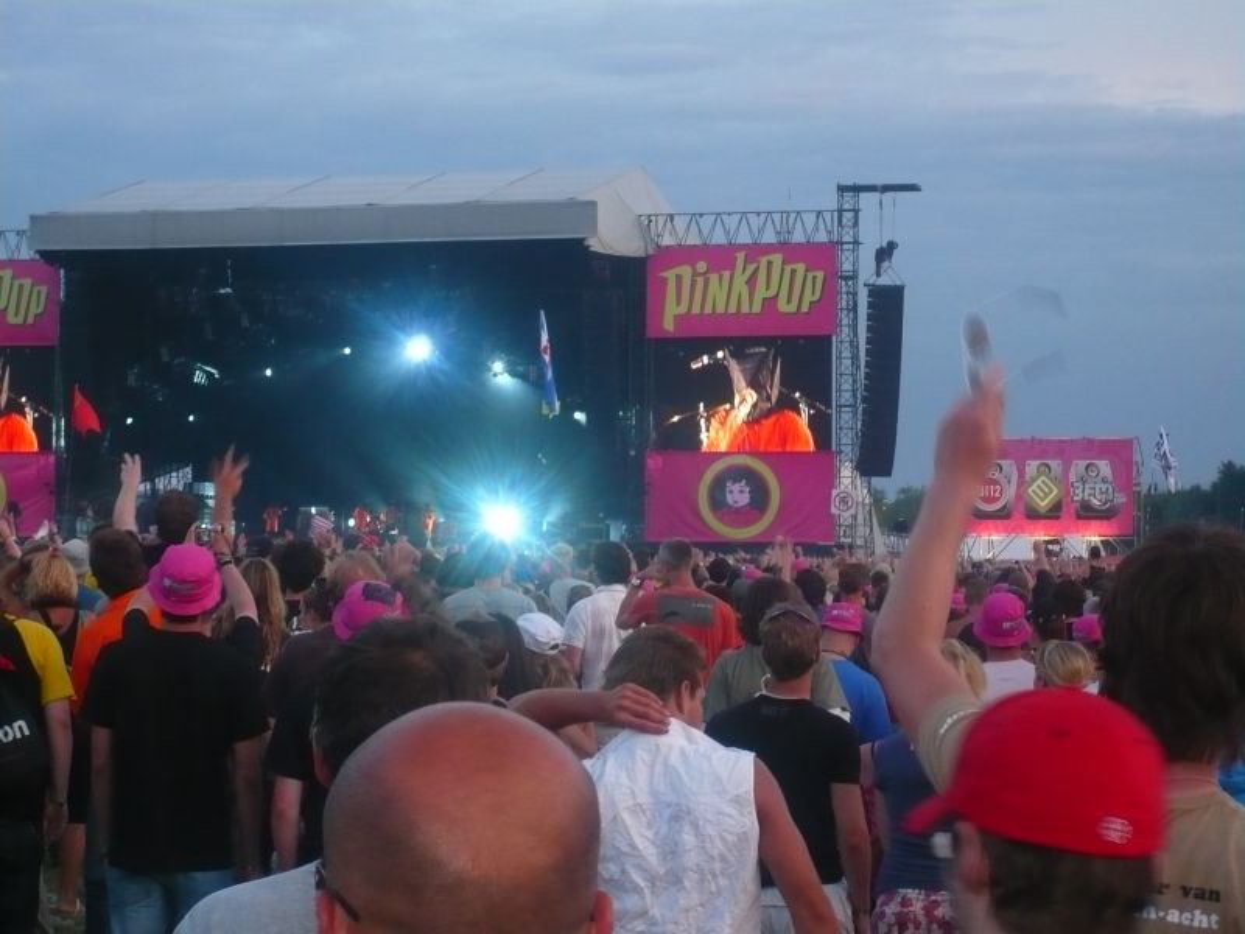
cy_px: 467
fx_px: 3597
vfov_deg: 14.8
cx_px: 622
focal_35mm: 100
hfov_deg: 19.6
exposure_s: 1/30
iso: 250
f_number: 5.6
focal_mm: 16.4
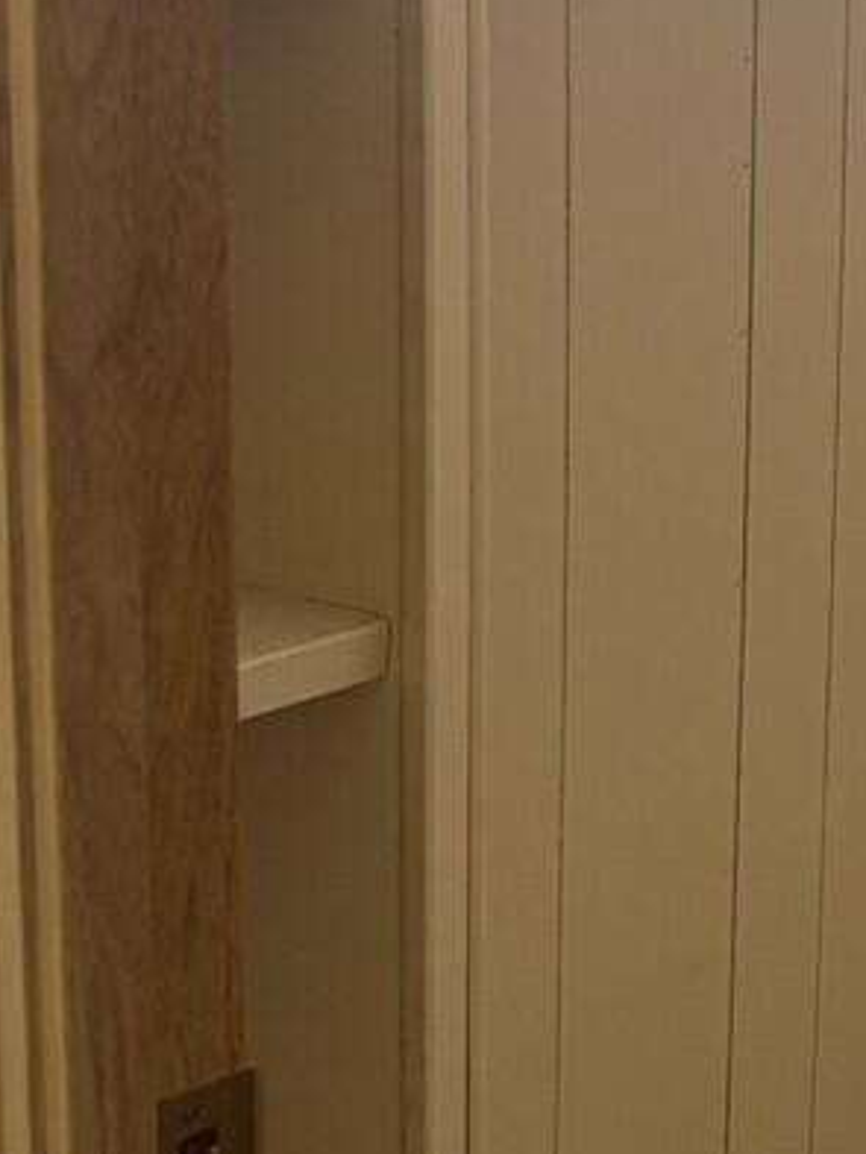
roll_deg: -3.2
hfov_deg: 15.1
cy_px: 493
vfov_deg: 22.2
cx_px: 1444
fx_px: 2934
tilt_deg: -12.9
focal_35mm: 88
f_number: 1.78
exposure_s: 1/60
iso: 400
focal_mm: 6.76
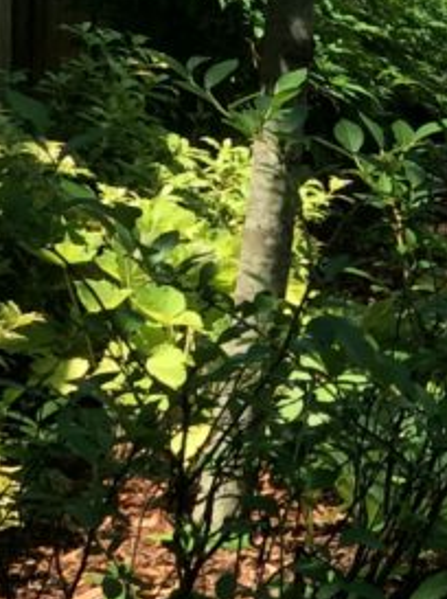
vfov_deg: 13.0
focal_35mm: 145
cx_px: 804
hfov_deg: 9.7
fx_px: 2502
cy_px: -241
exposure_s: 1/706
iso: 32
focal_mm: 3.3
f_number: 2.4
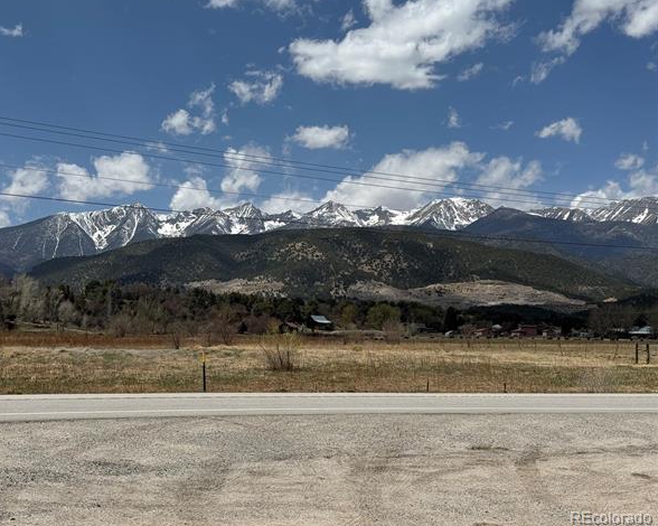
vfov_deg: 29.7
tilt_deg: +5.2
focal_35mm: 51
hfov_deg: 36.6
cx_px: 301
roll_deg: -1.4
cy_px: 261
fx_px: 993
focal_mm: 6.76
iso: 64
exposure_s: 1/7092
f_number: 1.78
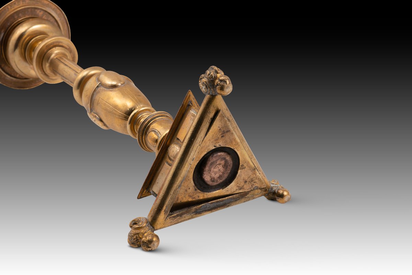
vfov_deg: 16.1
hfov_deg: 23.9
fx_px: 973
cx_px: 206
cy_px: 138
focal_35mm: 85
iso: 100
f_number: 16
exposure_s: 1/5
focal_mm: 85
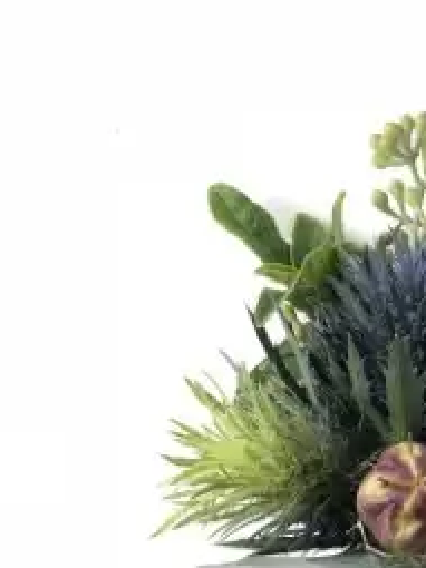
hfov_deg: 14.9
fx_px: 1609
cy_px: 503
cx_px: 395
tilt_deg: -76.9
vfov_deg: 19.7
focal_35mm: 98
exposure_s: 1/50
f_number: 2.4
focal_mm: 6
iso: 64
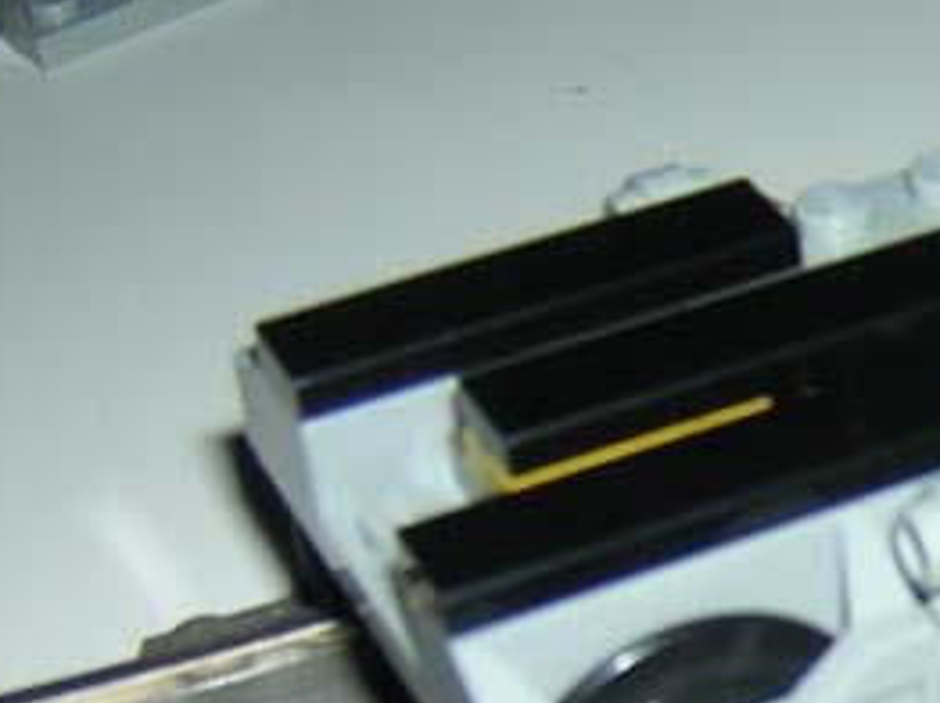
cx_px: 1094
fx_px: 2984
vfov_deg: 13.3
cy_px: 642
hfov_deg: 17.2
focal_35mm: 110
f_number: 2.6
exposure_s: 1/60.1
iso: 100
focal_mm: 4.7
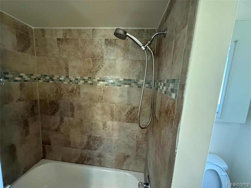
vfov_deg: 85.7
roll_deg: -3.6
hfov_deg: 102.1
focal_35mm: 14
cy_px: 94
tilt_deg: -8.6
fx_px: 102
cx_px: 126
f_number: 2.2
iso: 800
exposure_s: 1/60
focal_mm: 2.22
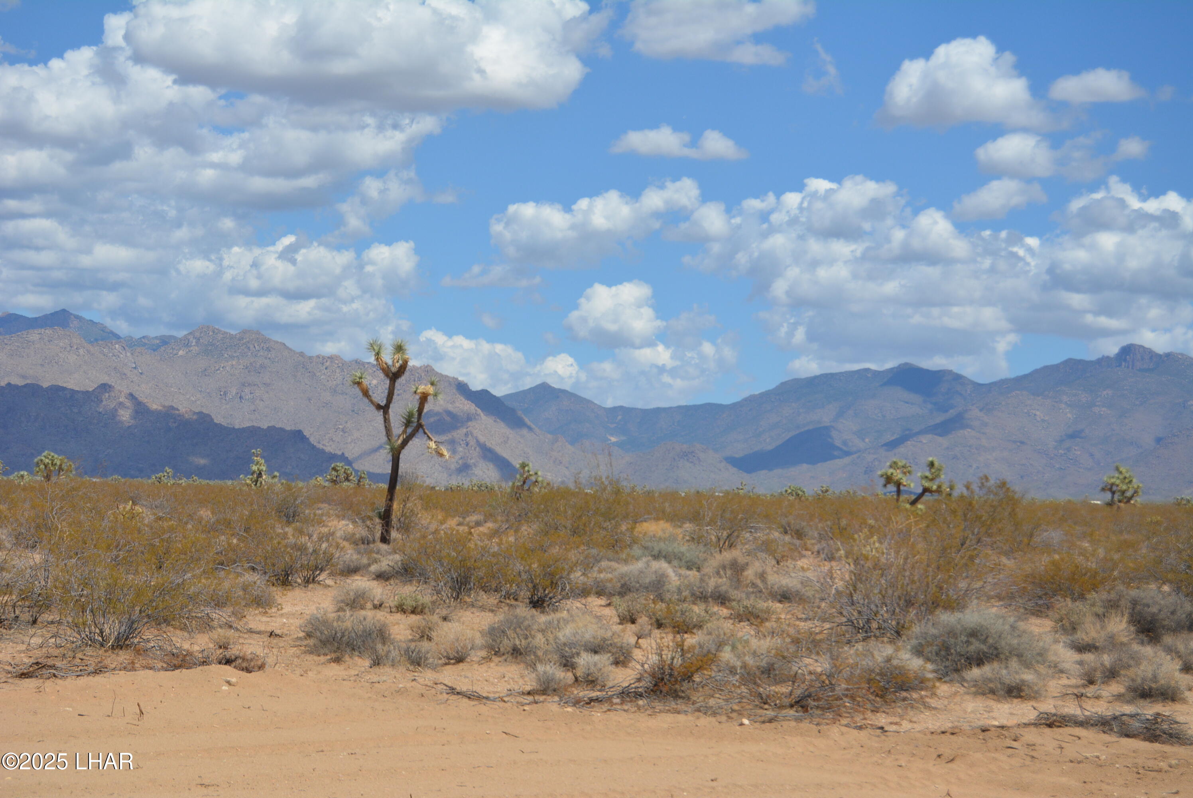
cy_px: 399
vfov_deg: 16.6
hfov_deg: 24.6
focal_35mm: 82
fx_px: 2736
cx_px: 596
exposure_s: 1/2000
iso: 400
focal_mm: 55
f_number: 7.1
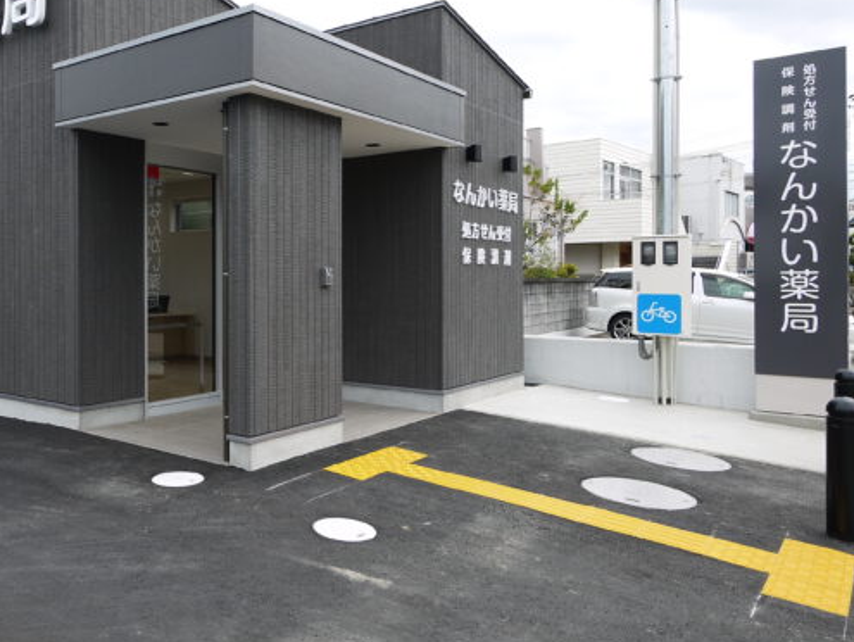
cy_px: 278
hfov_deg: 55.7
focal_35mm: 31
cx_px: 221
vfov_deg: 45.4
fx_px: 765
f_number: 6.3
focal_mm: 10
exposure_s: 1/250
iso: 100
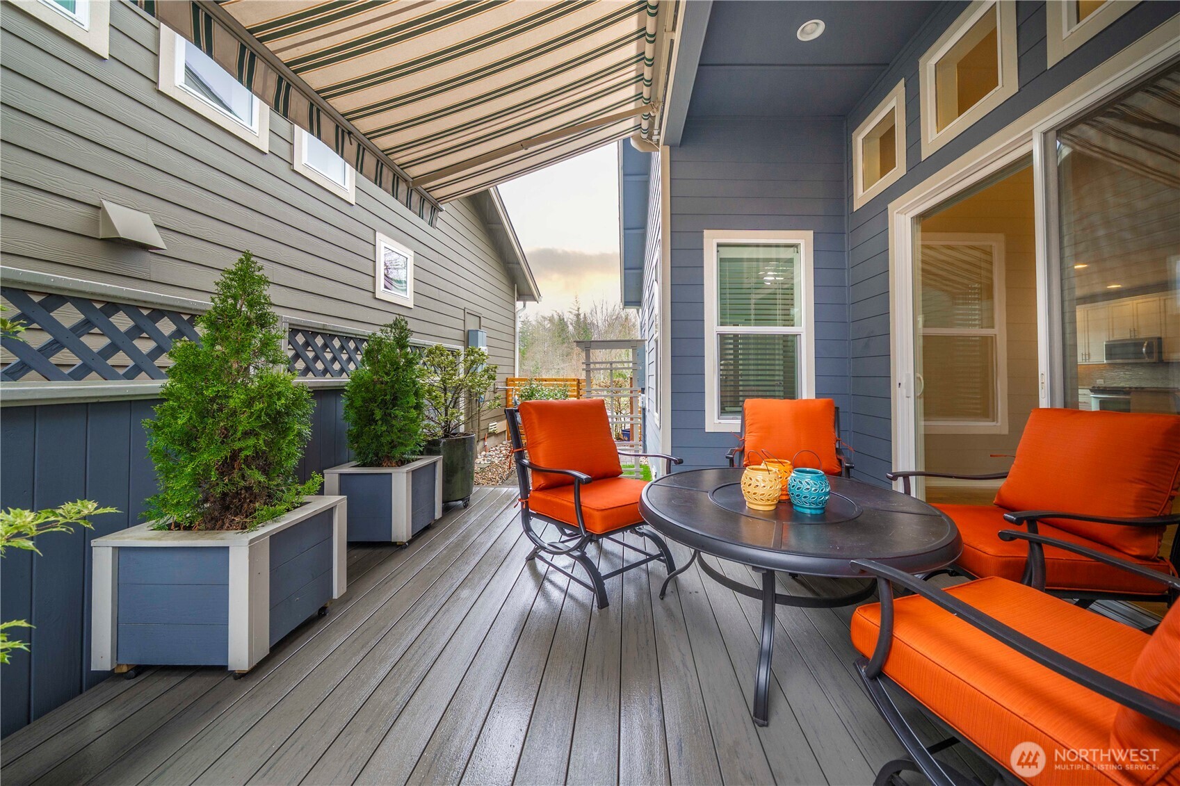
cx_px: 590
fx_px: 393
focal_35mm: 12
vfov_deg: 90.0
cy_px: 393
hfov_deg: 112.6
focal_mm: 12
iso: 250
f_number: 6.7
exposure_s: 1/30
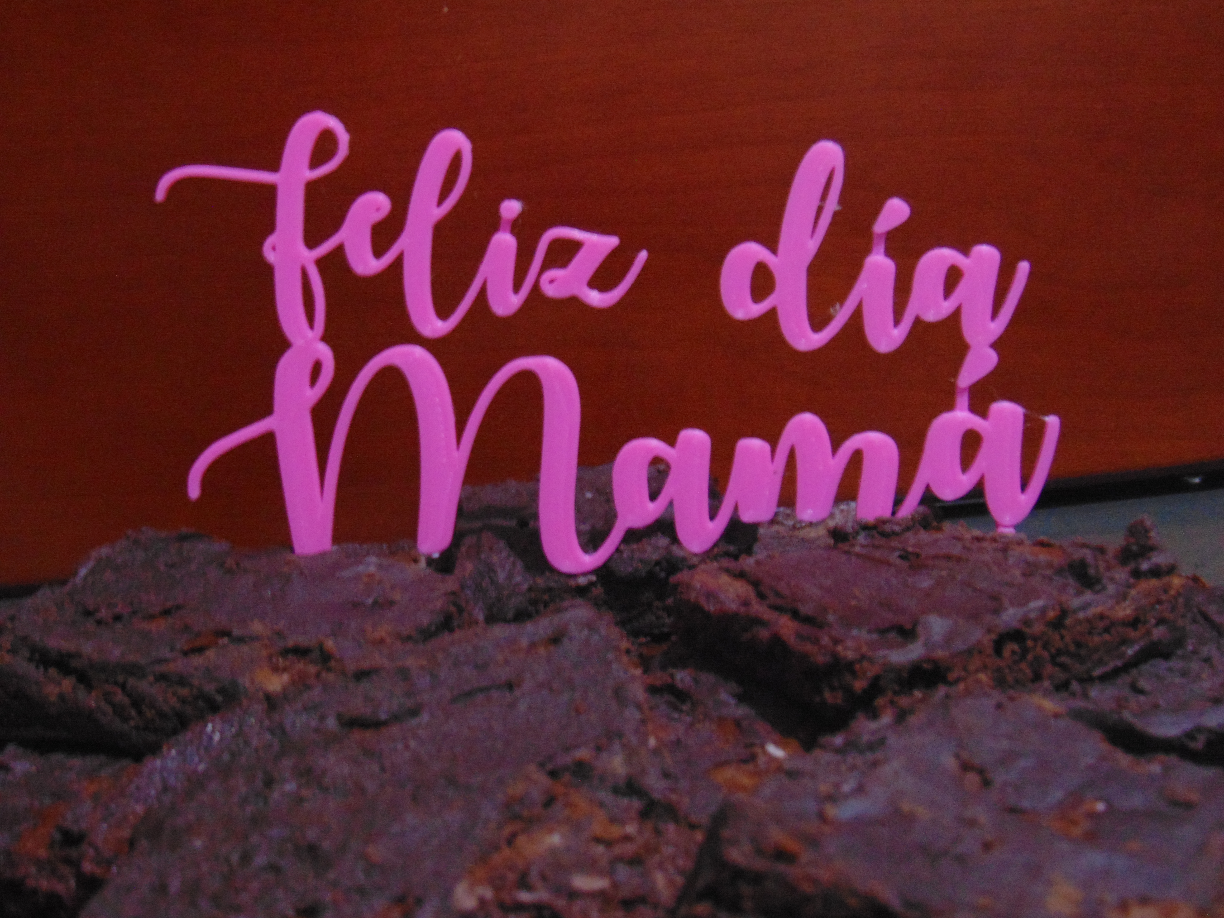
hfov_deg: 38.2
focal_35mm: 50
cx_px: 612
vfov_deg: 29.1
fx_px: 1768
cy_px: 459
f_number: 3.5
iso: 400
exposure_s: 1/4
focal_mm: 9
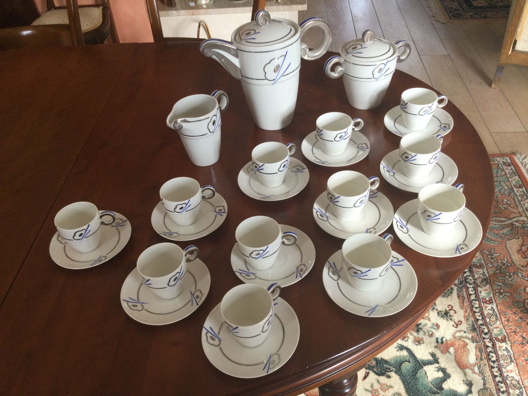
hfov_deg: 58.4
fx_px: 473
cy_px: 198
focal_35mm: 31
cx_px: 264
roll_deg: +2.8
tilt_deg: -42.3
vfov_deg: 45.4
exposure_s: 1/33
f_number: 2.4
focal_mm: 3.3
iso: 50
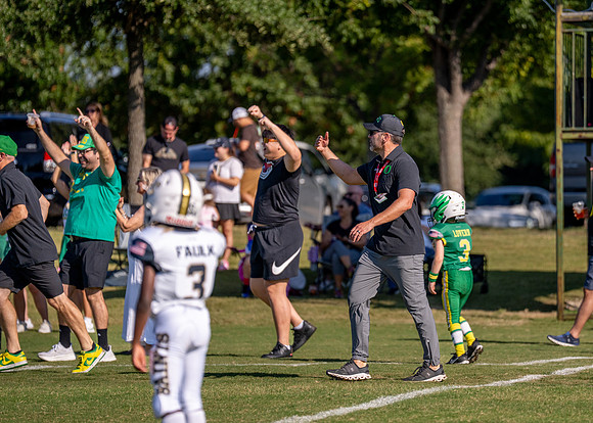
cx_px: 376
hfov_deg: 7.8
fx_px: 4355
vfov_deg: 5.6
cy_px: 218
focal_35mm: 259
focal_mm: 200
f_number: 2.8
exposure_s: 1/8000
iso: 250
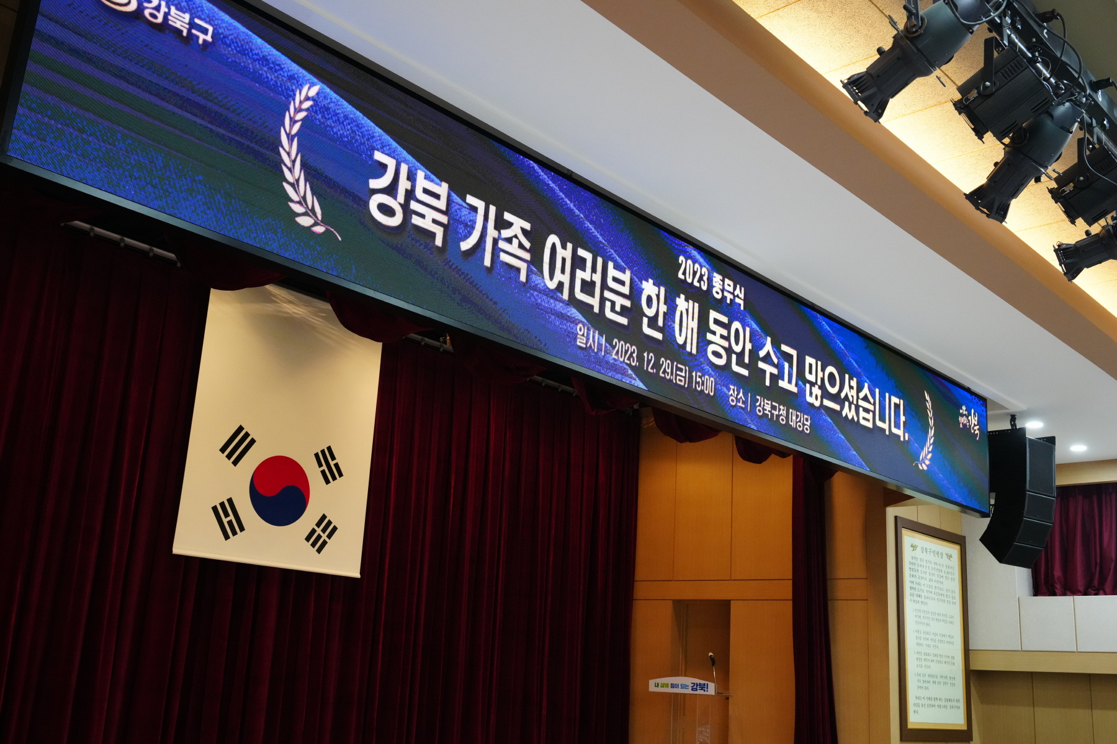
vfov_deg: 37.9
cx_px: 558
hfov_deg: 54.4
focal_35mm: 35
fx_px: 1086
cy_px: 372
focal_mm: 35
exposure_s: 1/160
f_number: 5.6
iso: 5000
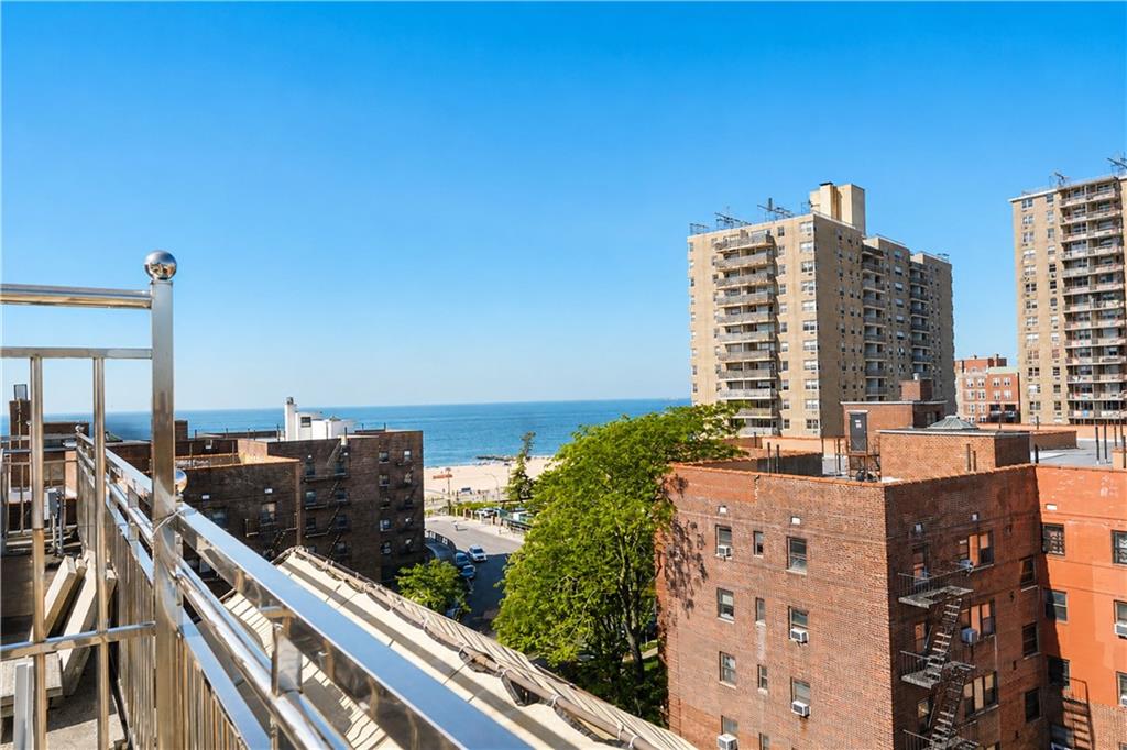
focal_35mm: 25
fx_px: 782
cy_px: 375
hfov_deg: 71.5
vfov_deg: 51.3
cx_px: 564
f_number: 8
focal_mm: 25
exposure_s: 1/400
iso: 64
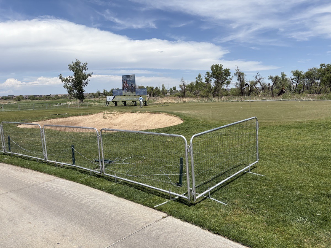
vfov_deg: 53.1
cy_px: 124
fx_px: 249
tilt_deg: -6.3
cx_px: 166
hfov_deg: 67.3
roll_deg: +1.8
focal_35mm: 26
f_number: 1.6
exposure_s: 1/5814
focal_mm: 5.96
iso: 50
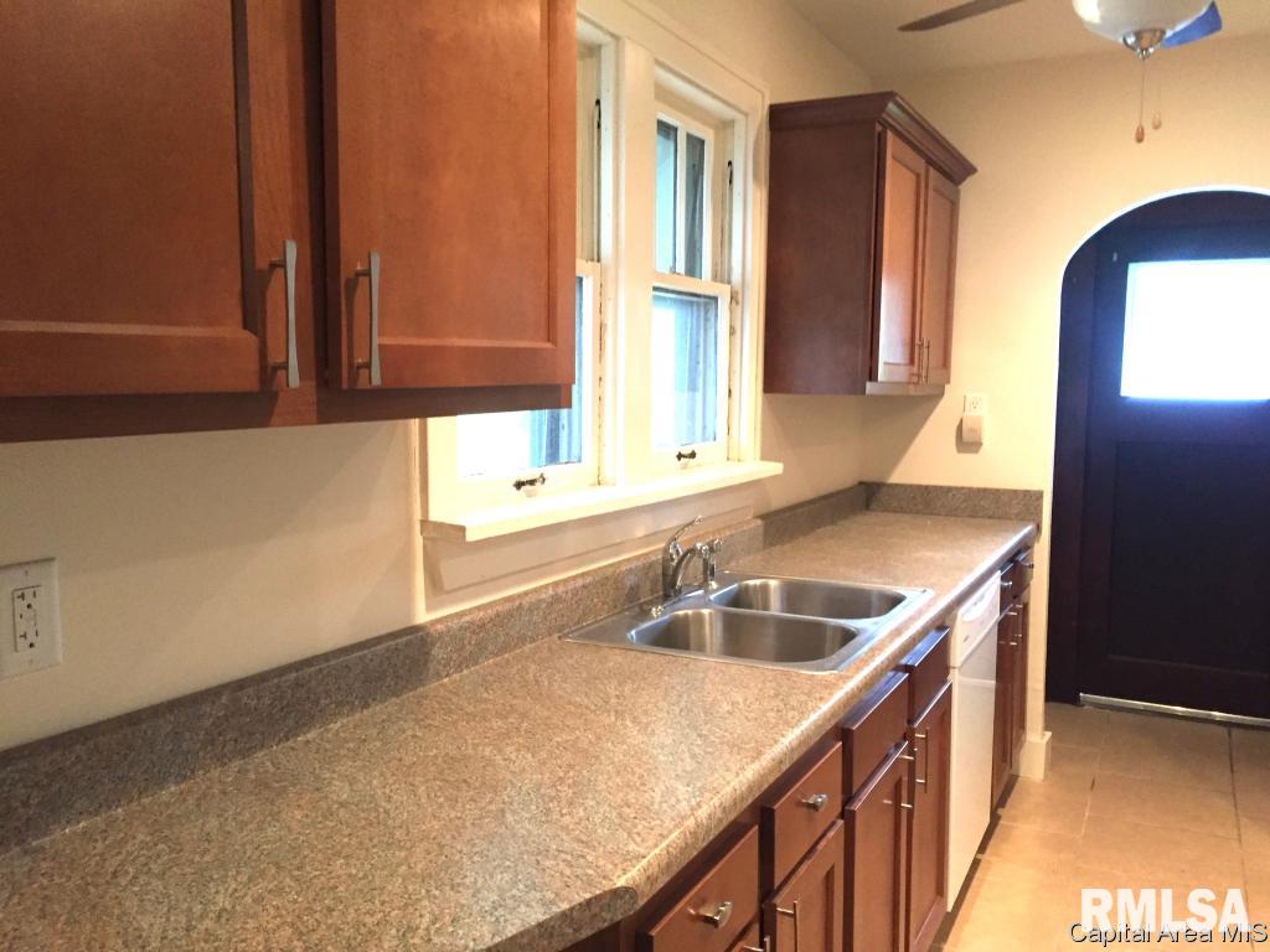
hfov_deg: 61.7
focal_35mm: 29
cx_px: 635
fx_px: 1064
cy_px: 476
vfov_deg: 48.2
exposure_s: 1/20
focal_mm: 4.15
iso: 250
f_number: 2.2
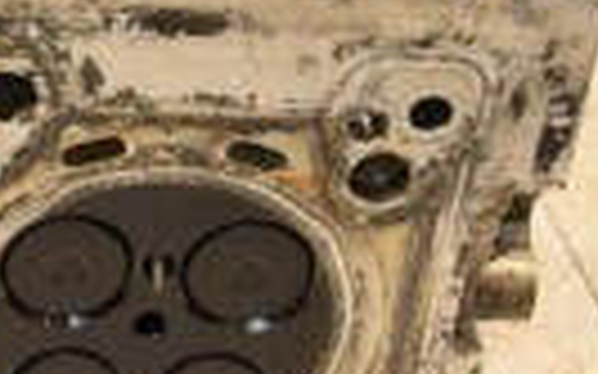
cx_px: -441
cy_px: 9
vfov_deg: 5.9
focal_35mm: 220
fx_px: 3584
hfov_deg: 9.2
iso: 800
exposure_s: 1/160
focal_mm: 32
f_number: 5
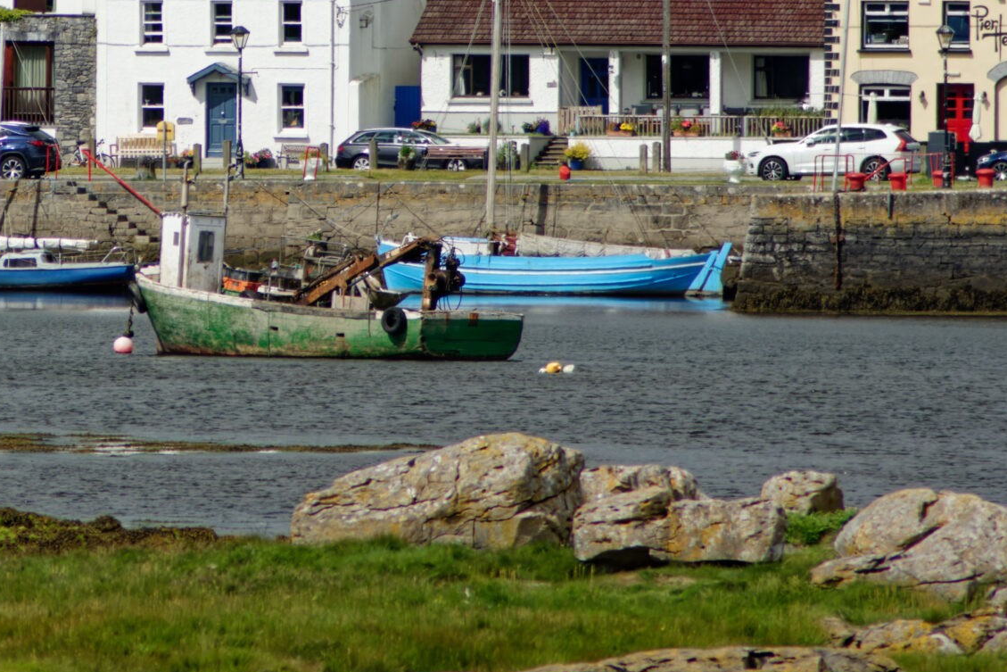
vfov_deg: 1.3
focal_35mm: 1020
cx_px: 31
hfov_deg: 2.0
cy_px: 83
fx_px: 28533
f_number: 8
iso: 800
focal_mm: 300
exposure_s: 1/4000
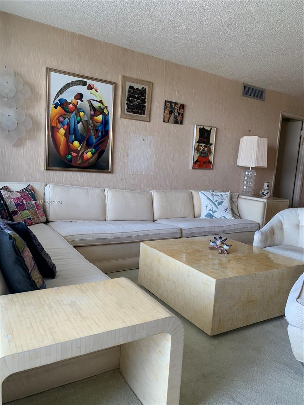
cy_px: 202
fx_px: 304
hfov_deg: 53.1
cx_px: 152
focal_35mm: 26
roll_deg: -3.1
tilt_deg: -8.1
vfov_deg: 67.3
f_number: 1.8
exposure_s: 1/121
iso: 64
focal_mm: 4.25
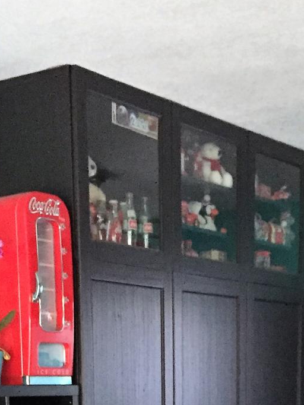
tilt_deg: -9.7
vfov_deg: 20.4
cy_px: 572
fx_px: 995
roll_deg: +0.4
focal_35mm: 85
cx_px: 153
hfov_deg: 17.4
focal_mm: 4.15
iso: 320
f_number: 2.2
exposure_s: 1/15
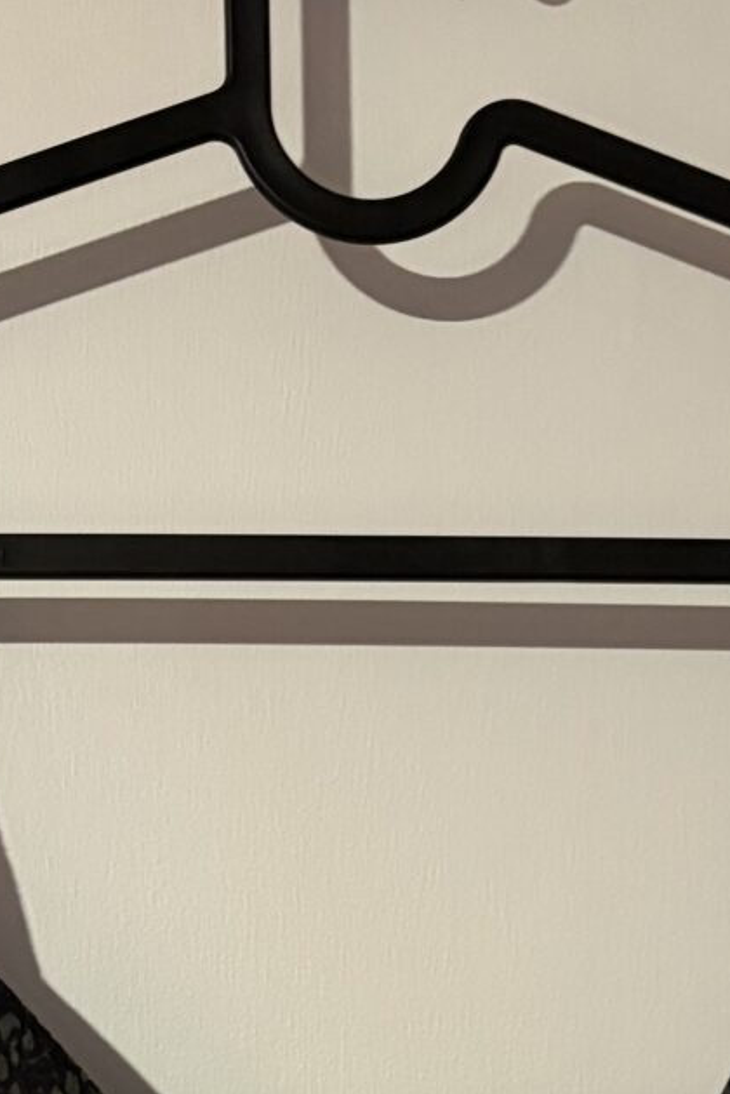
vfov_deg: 21.9
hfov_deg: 15.5
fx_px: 2674
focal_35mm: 88
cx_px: 395
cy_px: 1193
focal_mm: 5.96
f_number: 1.6
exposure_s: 1/30
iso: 500
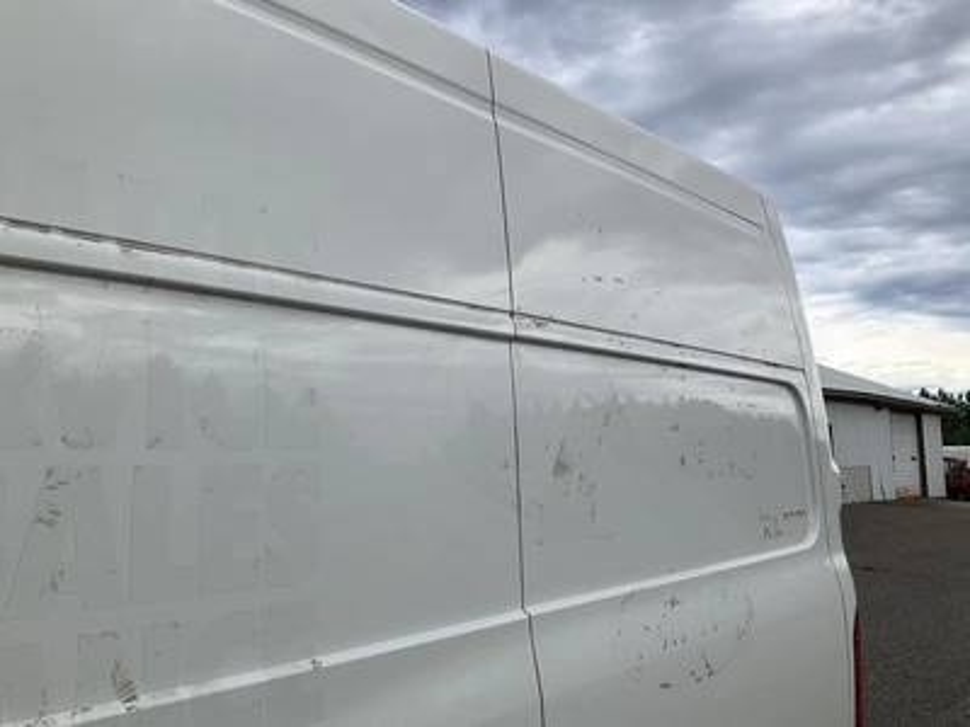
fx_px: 813
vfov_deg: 48.2
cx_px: 485
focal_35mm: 29
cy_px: 364
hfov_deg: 61.7
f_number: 1.8
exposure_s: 1/1221
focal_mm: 3
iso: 25
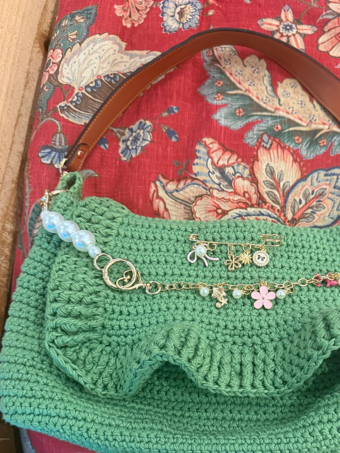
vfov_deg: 52.6
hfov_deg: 41.0
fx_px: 445
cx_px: 238
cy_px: 313
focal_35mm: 34
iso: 400
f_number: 1.78
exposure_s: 1/60
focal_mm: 6.76
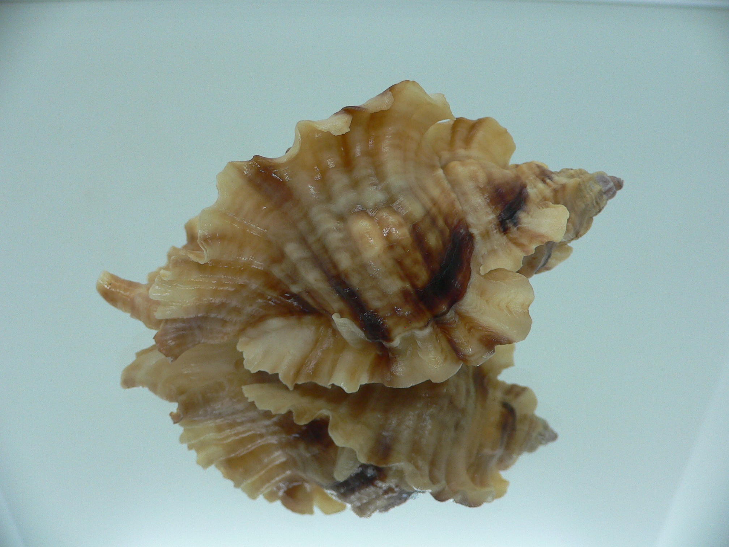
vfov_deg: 40.7
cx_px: 364
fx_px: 737
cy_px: 274
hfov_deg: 52.6
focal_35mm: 35
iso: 100
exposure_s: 1/60
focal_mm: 4.6
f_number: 2.8
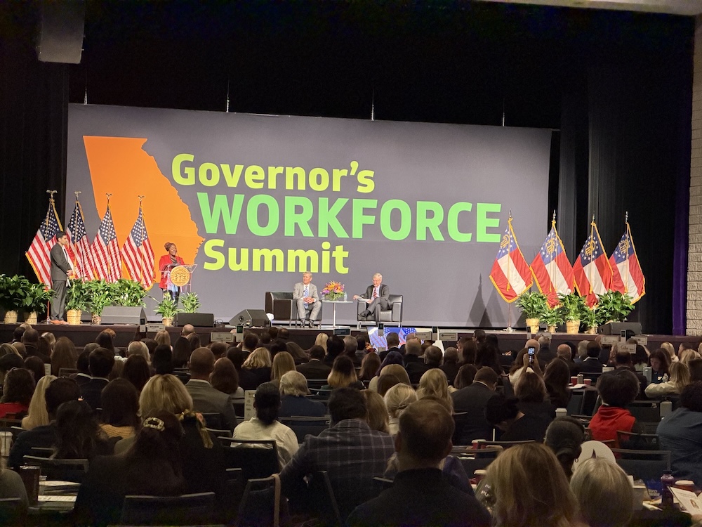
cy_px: 264
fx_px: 2028
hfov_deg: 19.6
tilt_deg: +0.9
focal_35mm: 100
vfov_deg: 14.8
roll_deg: -0.6
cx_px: 351
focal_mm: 16.89
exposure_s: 1/40
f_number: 2.8
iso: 1000
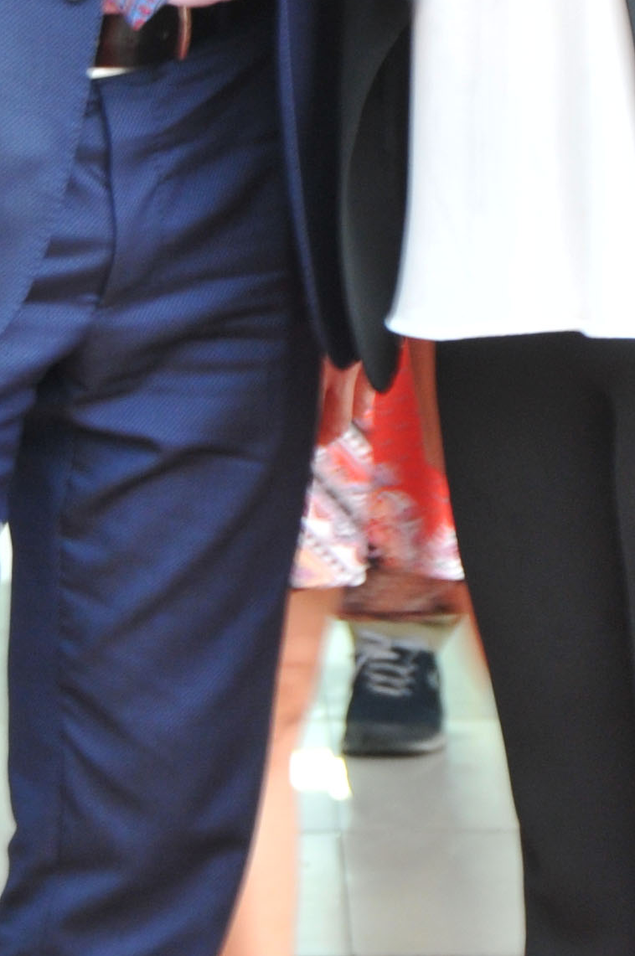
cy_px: 311
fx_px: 6577
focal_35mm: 248
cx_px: 401
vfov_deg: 8.3
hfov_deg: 5.5
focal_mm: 44
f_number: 4.5
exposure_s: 1/10
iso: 400
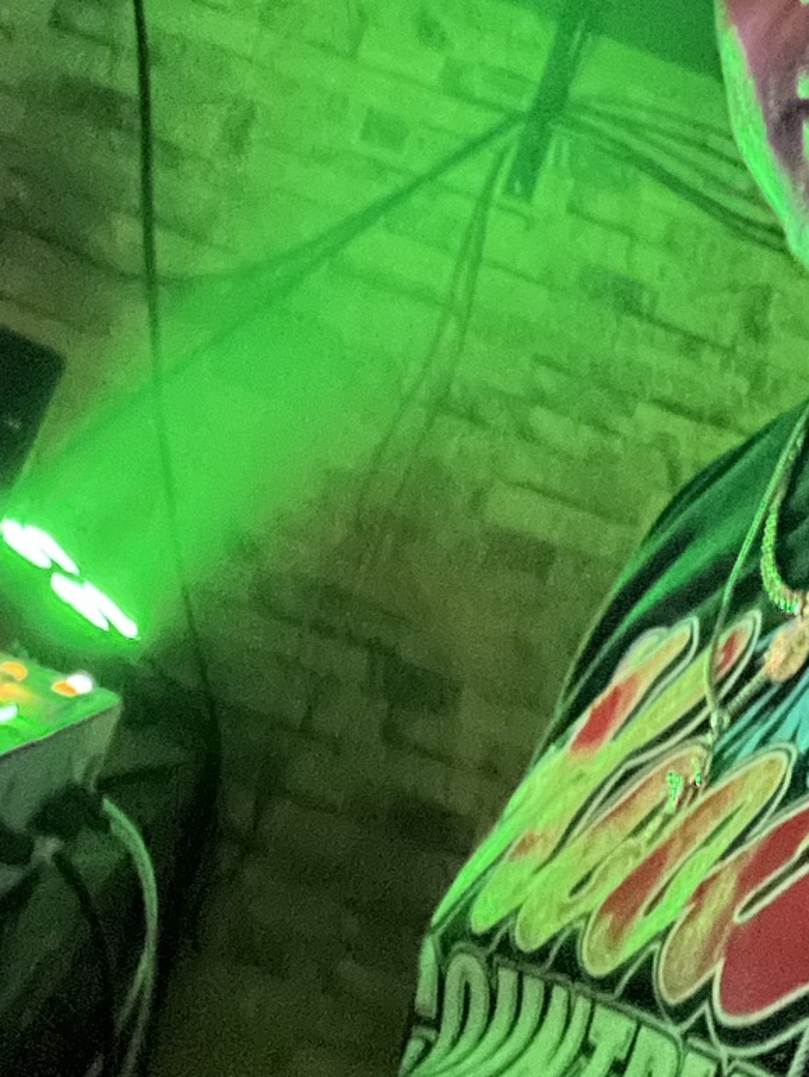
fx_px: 2179
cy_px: 159
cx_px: 539
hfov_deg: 21.0
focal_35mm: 70
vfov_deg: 27.0
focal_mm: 2.71
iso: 4000
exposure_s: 1/15
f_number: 2.2
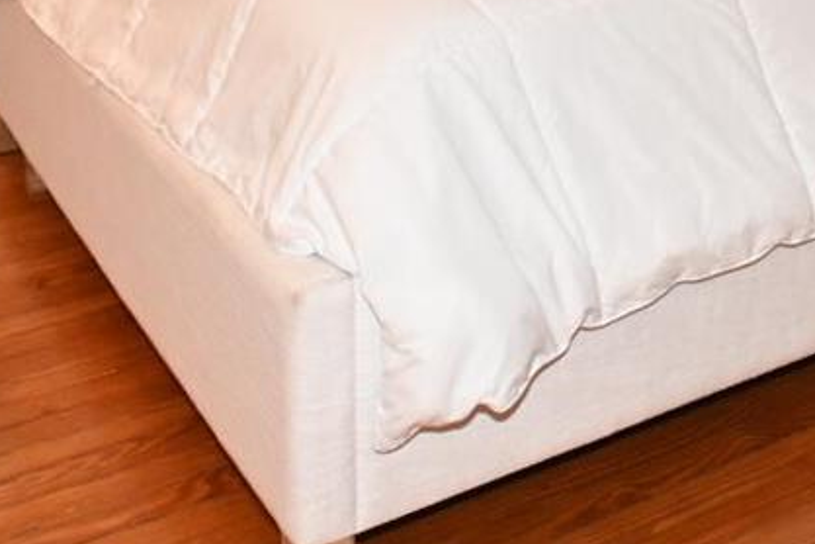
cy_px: -397
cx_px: 604
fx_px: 1562
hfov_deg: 28.8
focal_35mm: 69
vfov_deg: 16.8
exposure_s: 1/60
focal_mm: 12
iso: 1600
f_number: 4
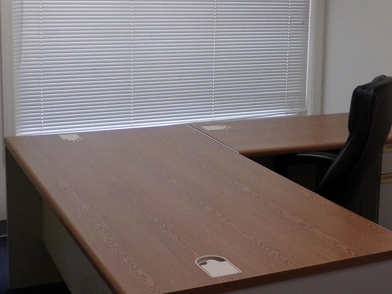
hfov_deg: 31.0
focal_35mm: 62
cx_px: 250
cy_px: 83
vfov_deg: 23.5
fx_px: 702
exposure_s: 1/42
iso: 200
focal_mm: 4.7
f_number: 3.2
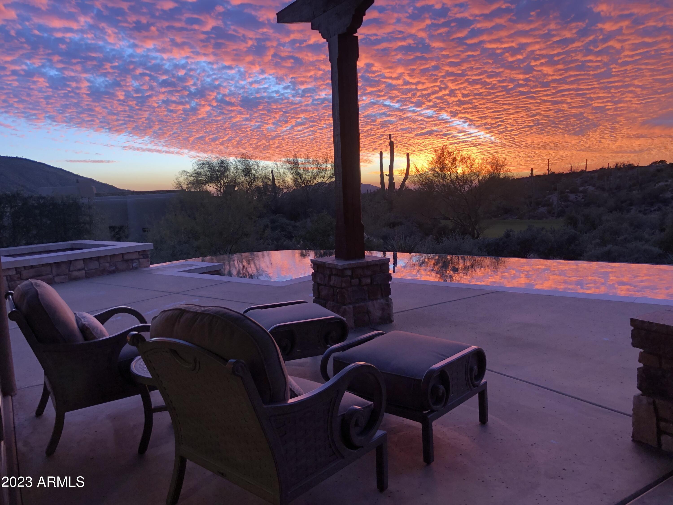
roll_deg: +3.1
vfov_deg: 49.7
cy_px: 252
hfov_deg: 63.4
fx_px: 544
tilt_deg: -6.1
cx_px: 336
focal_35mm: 28
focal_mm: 4
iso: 125
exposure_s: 1/120
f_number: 1.8
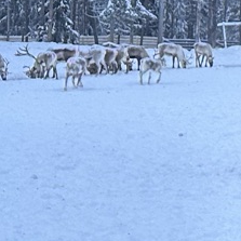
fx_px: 1197
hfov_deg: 10.5
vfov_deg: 11.5
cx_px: 499
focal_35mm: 152
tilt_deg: -0.9
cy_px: 62
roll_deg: -2.0
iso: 250
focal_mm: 6.86
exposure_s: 1/70
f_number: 1.78
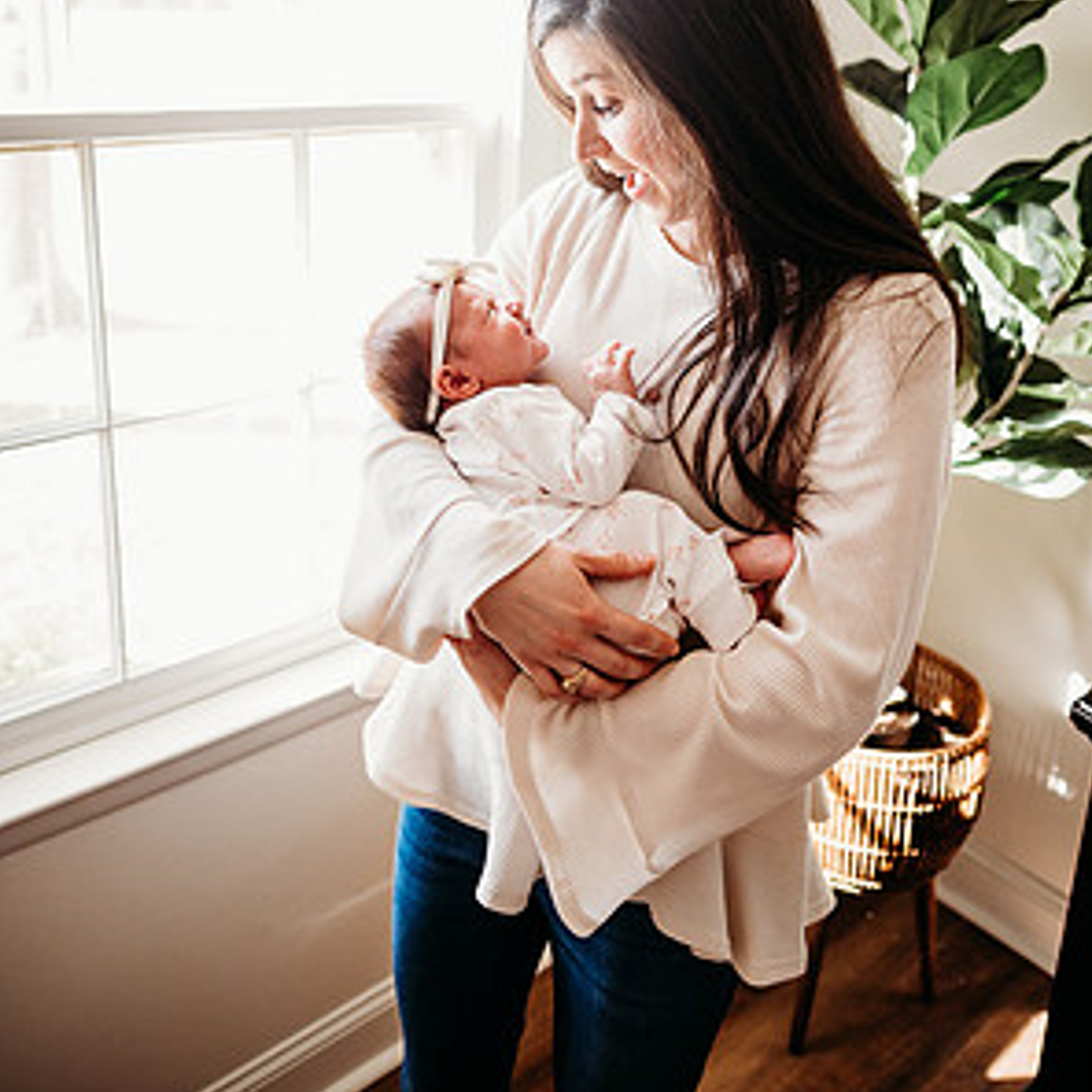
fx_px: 1106
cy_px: 314
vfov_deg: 51.0
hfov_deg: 52.5
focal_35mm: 31
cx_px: 550
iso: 640
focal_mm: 24
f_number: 1.8
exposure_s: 1/500
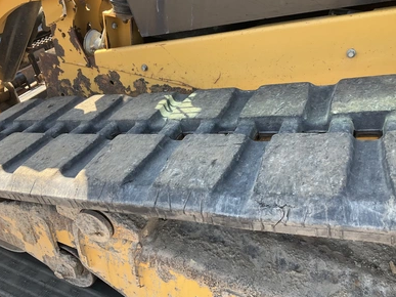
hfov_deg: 60.0
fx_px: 343
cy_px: 150
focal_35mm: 30
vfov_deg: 46.8
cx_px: 200
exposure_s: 1/149
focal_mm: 3
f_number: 1.8
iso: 20
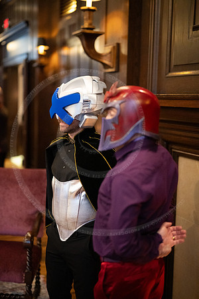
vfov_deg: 39.6
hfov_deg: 27.0
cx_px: 100
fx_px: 415
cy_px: 150
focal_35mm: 50
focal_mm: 50
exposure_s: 1/160
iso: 3200
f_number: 1.2
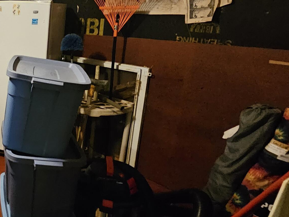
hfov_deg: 37.1
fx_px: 284
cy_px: 78
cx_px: -76
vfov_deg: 41.4
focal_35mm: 34
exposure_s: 1/24
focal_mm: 2.2
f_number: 2.2
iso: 1250
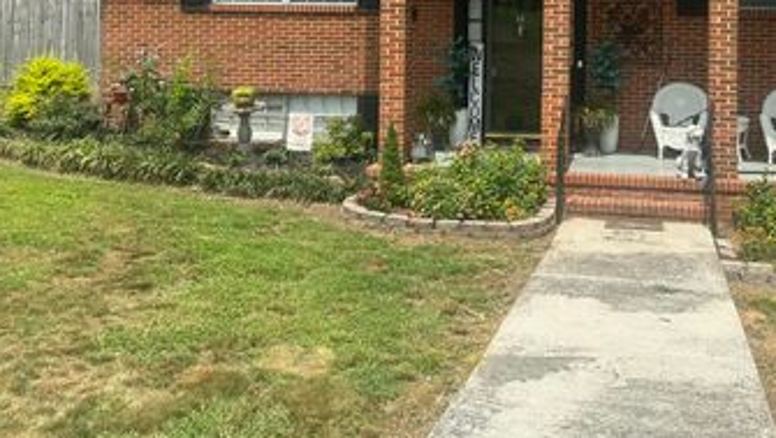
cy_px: 10
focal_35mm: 39
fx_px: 803
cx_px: 530
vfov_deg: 28.8
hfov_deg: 50.4
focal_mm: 6.86
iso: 80
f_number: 1.78
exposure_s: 1/3861
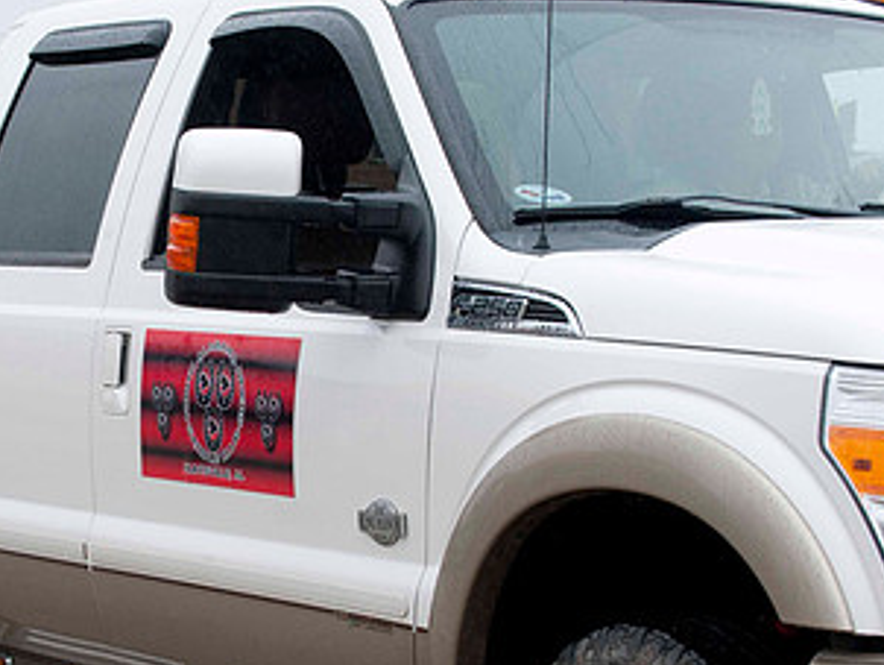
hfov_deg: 15.2
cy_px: 401
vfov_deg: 11.5
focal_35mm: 129
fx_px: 3297
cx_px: 208
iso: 400
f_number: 10
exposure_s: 1/400
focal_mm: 70
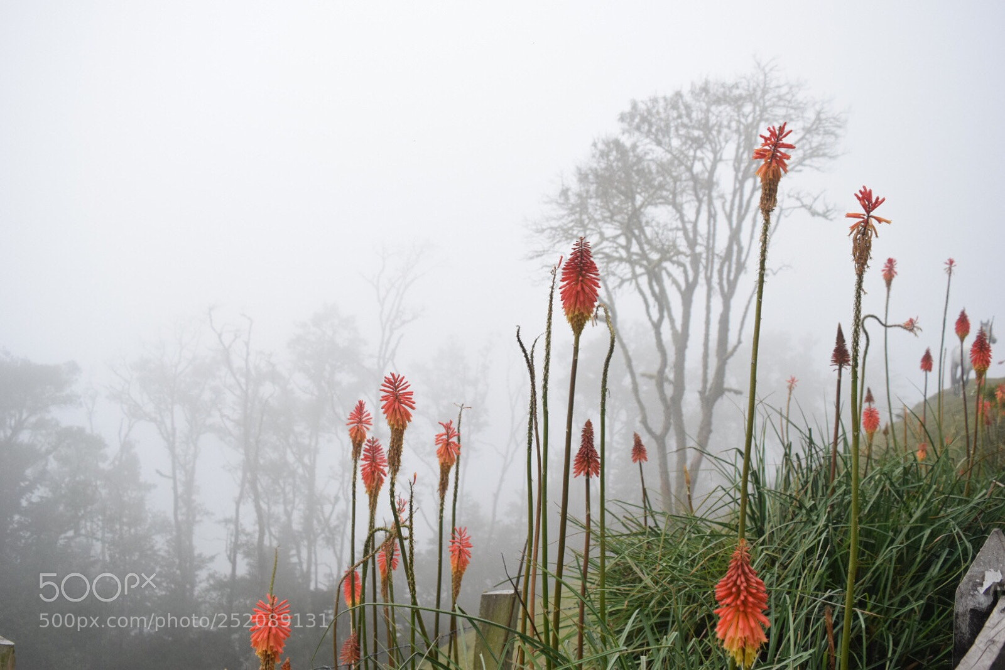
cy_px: 335
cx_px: 502
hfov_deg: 67.4
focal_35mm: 27
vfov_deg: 47.9
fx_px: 754
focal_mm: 18
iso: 1600
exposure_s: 1/640
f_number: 5
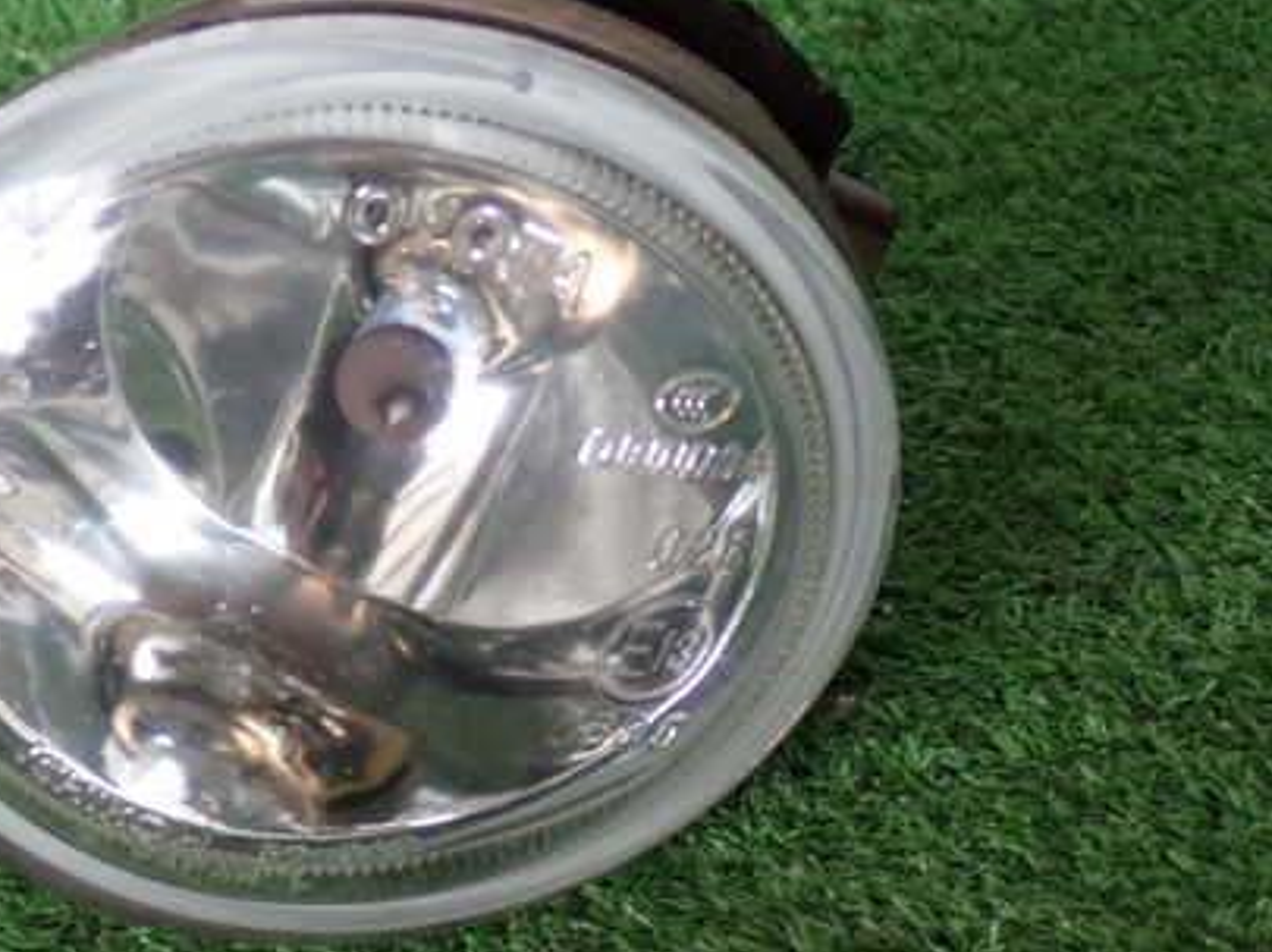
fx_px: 3157
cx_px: 339
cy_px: 478
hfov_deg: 22.6
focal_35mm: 86
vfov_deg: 17.1
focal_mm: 10.35
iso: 200
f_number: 3.5
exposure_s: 1/60
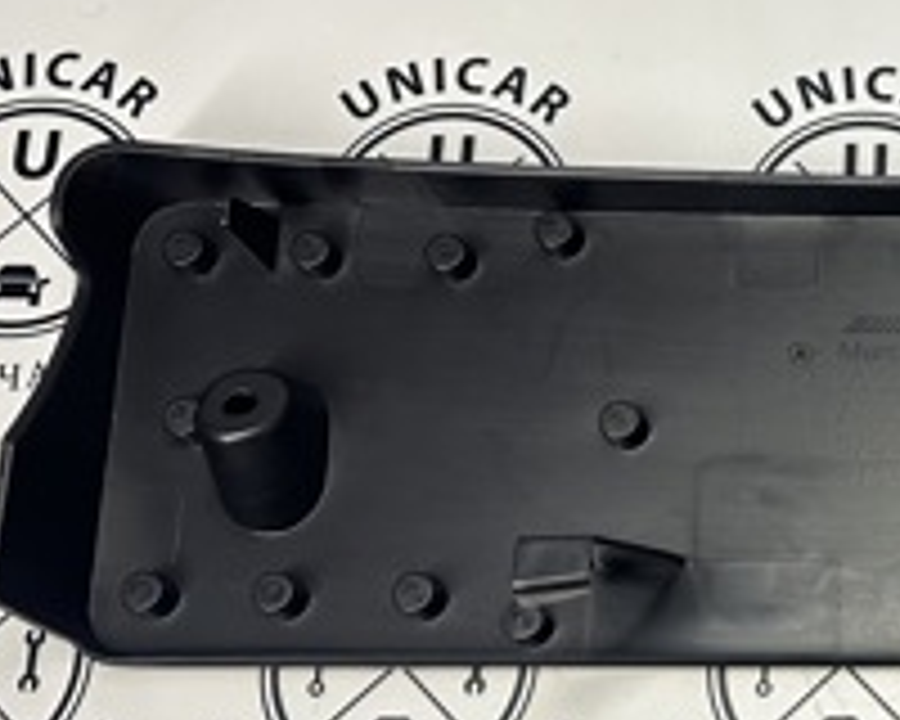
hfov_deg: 22.7
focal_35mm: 75
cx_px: 1161
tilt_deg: -73.7
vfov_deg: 20.4
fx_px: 1998
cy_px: 484
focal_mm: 6.86
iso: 250
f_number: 1.78
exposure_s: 1/72
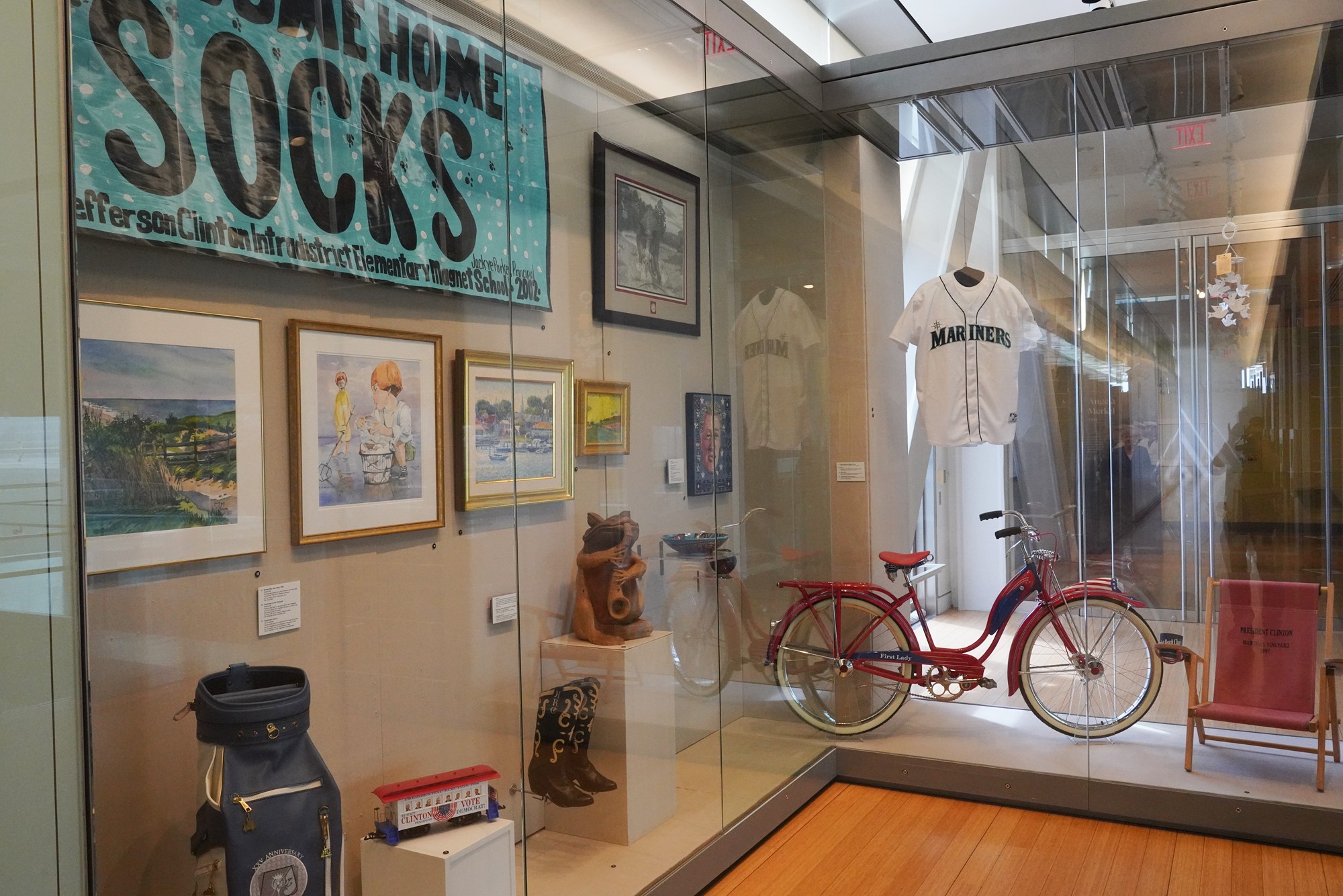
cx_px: 672
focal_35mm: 28
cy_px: 448
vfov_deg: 46.4
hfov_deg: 65.5
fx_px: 1045
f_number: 14
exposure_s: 1/100
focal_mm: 28
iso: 6400
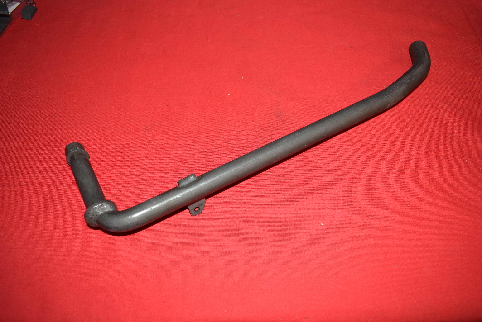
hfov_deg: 59.5
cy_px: 161
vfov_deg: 41.8
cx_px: 241
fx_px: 422
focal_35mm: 32
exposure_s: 1/125
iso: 640
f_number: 5
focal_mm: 21
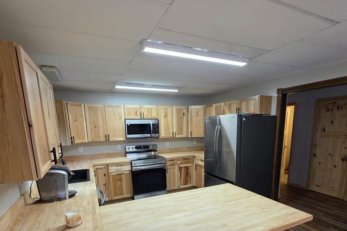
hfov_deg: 86.9
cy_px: 165
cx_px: 180
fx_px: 183
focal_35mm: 19
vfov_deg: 61.9
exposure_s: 1/60
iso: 160
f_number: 1.9
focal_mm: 2.2
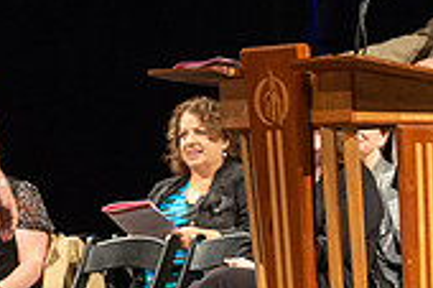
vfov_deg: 3.3
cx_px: -165
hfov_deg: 5.0
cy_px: 180
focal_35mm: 411
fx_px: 4939
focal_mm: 92
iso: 1600
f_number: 4
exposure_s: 1/100
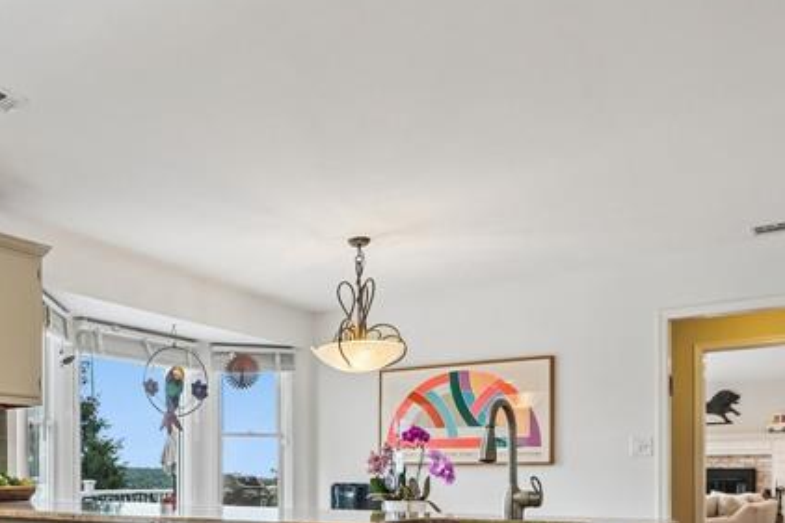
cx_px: 192
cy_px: 465
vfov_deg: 36.6
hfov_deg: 53.2
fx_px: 741
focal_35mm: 34
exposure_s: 1/10
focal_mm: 14
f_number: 8
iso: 320
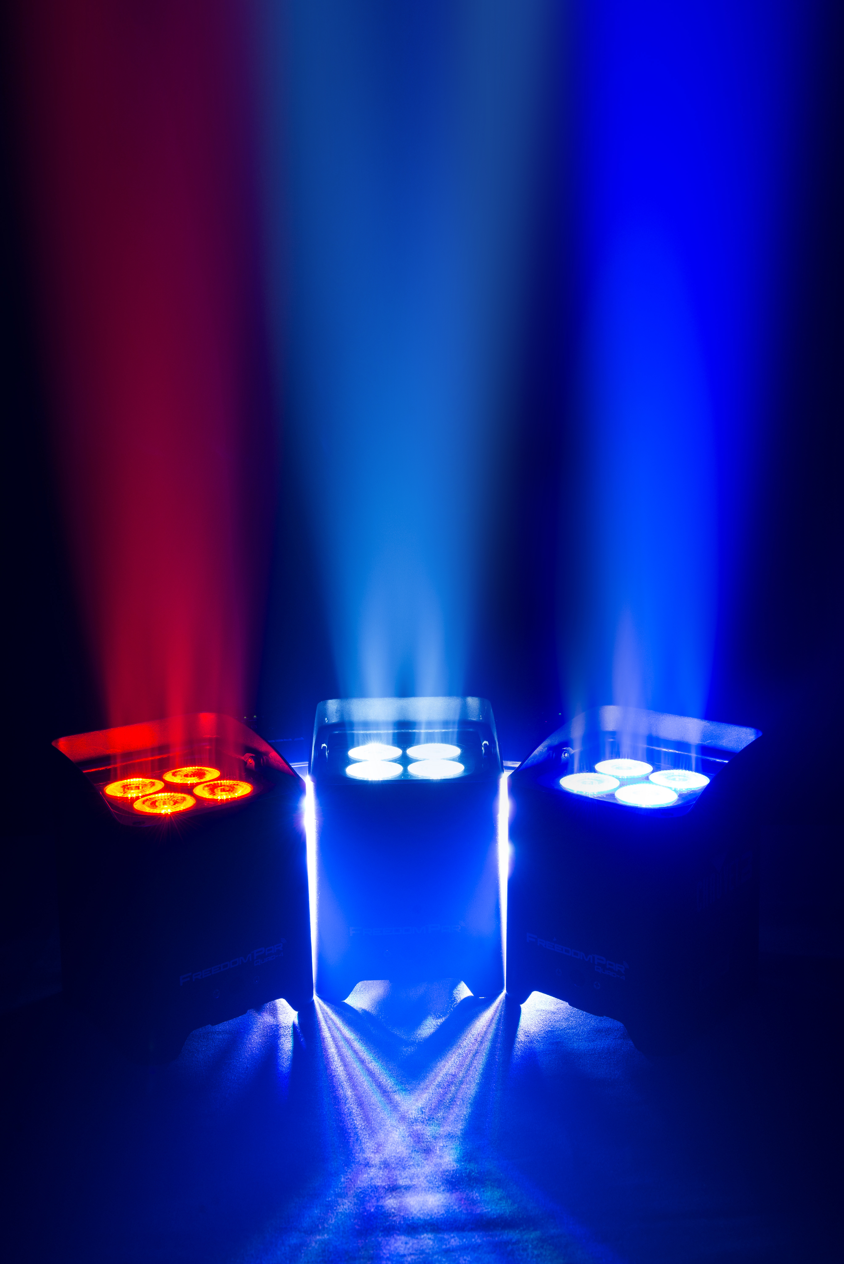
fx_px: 1194
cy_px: 632
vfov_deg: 55.8
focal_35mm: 34
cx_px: 422
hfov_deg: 38.9
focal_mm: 34
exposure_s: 1/1.67
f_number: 10
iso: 200
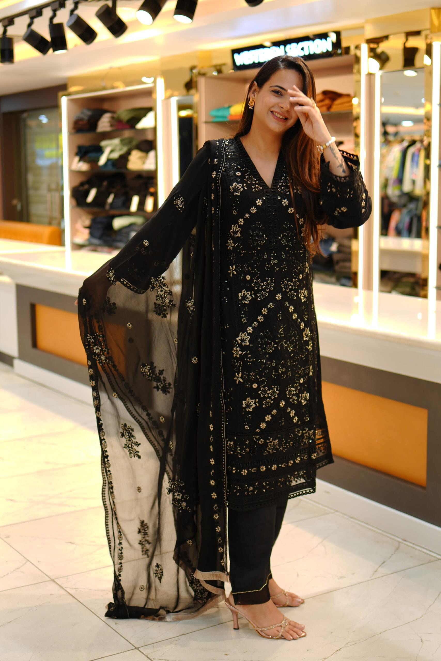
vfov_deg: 37.8
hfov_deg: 25.8
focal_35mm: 52
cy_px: 330
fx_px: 964
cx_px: 220
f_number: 1.8
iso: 80
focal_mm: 35
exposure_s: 1/60
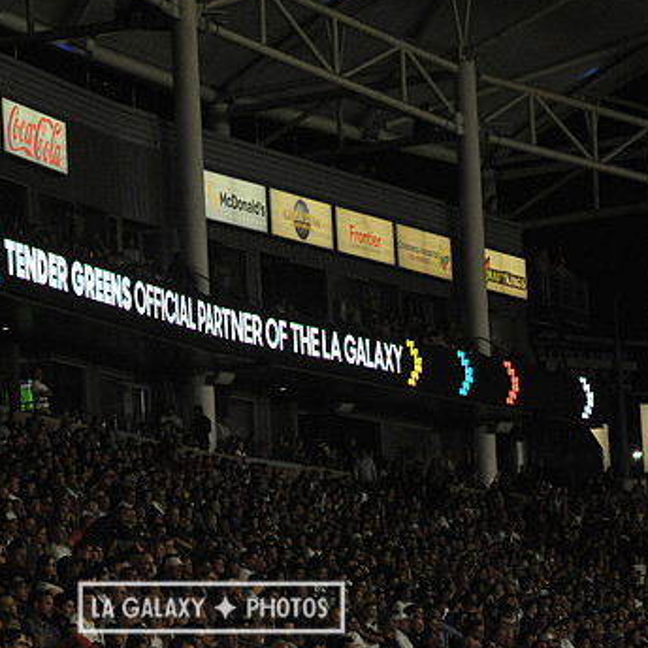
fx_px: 3791
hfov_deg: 9.8
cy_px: 324
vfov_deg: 9.8
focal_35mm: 179
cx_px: 211
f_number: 10
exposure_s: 1/400
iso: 3200
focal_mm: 125
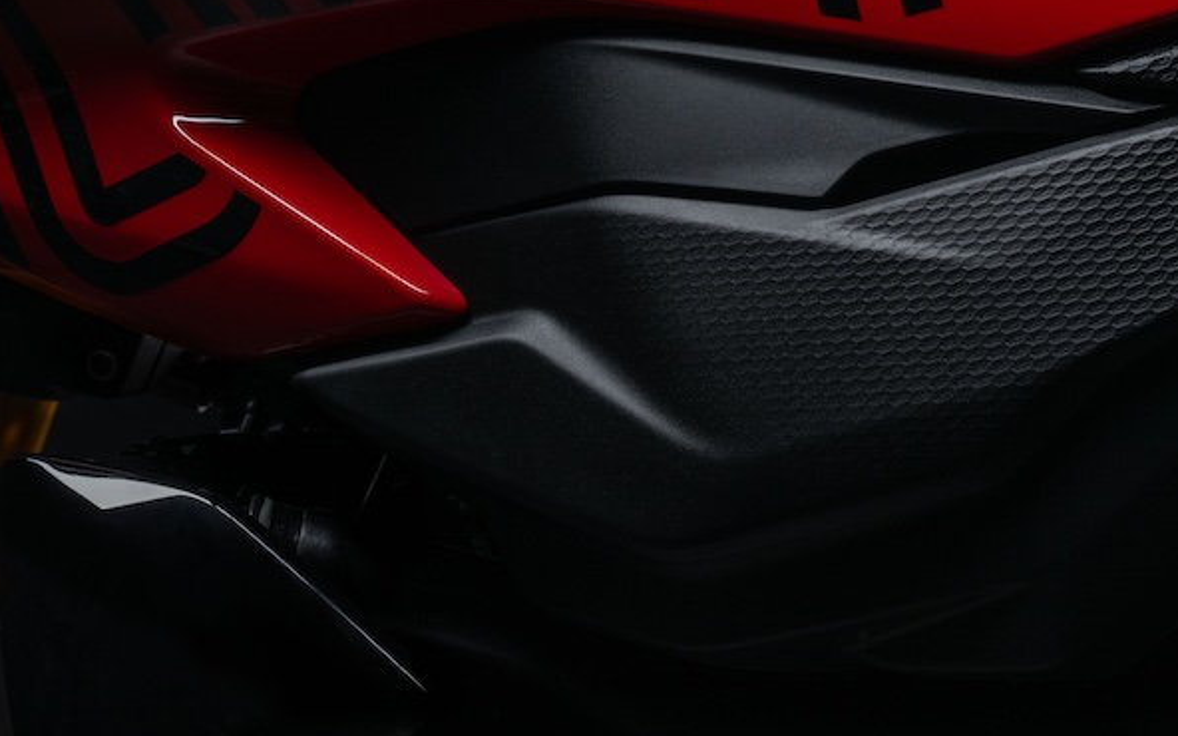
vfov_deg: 10.2
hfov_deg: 16.3
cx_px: 683
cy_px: 54
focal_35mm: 128
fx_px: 4109
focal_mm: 62
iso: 100
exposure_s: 1/125
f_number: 13
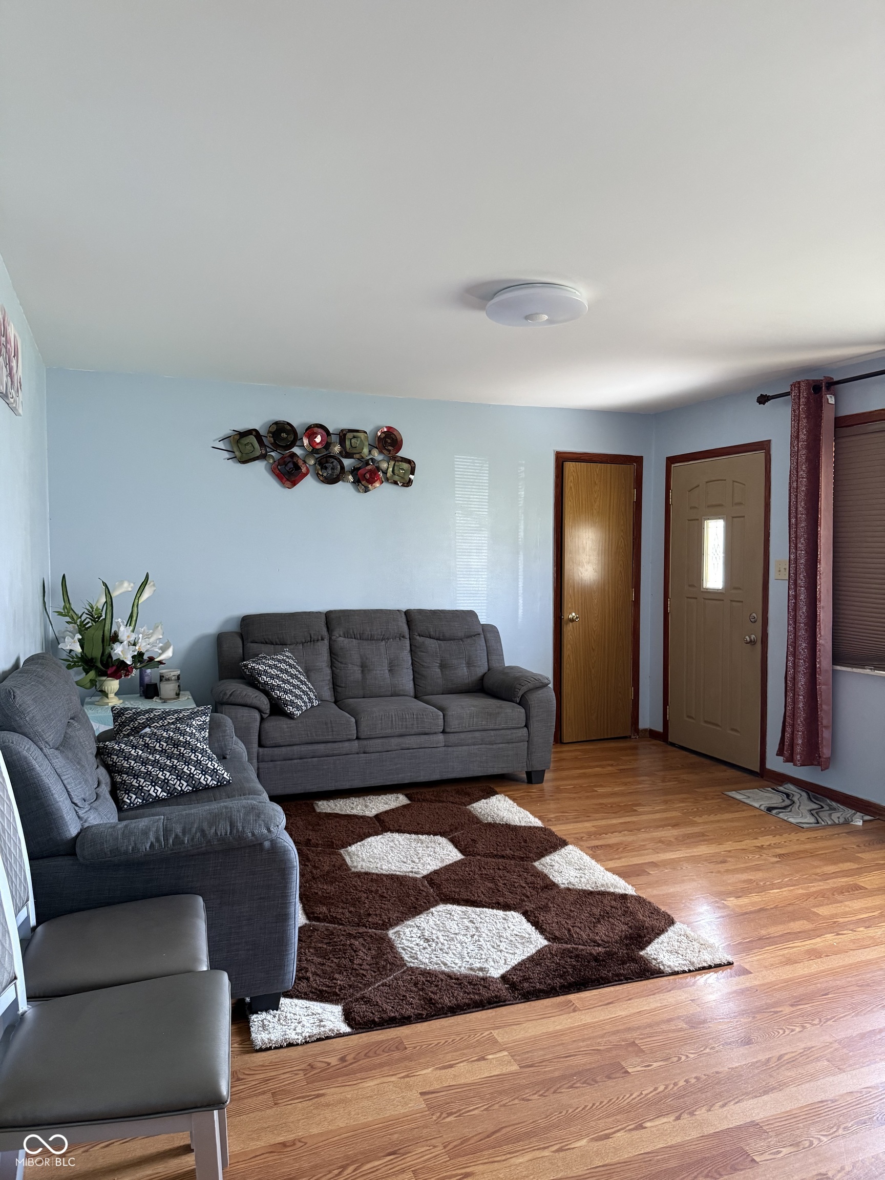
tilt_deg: +0.8
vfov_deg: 71.6
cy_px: 590
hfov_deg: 56.8
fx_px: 818
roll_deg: -0.5
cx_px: 442
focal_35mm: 24
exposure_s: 1/60
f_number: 1.78
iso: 500
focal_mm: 6.76
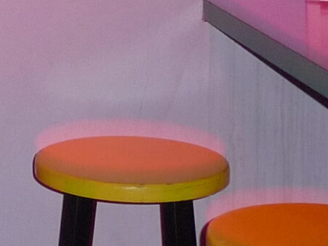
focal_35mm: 157
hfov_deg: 12.0
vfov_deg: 9.1
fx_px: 1486
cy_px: -172
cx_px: -159
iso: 160
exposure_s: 1/8
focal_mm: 4.7
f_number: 3.3
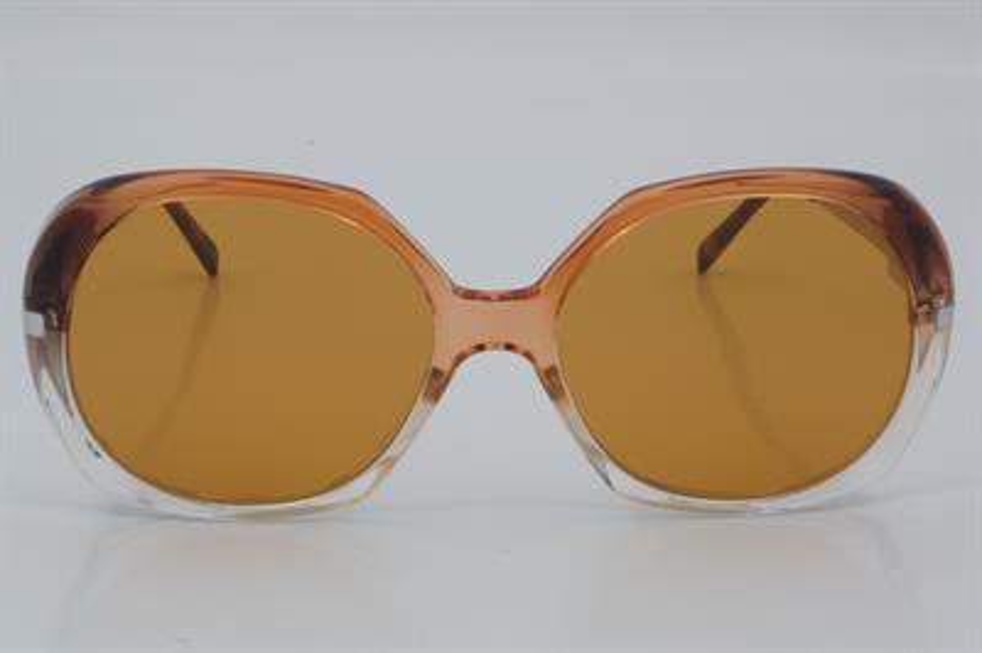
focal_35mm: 82
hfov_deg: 24.6
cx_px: 491
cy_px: 326
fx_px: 2249
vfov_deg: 16.5
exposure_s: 1/4
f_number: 32
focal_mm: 55
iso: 100
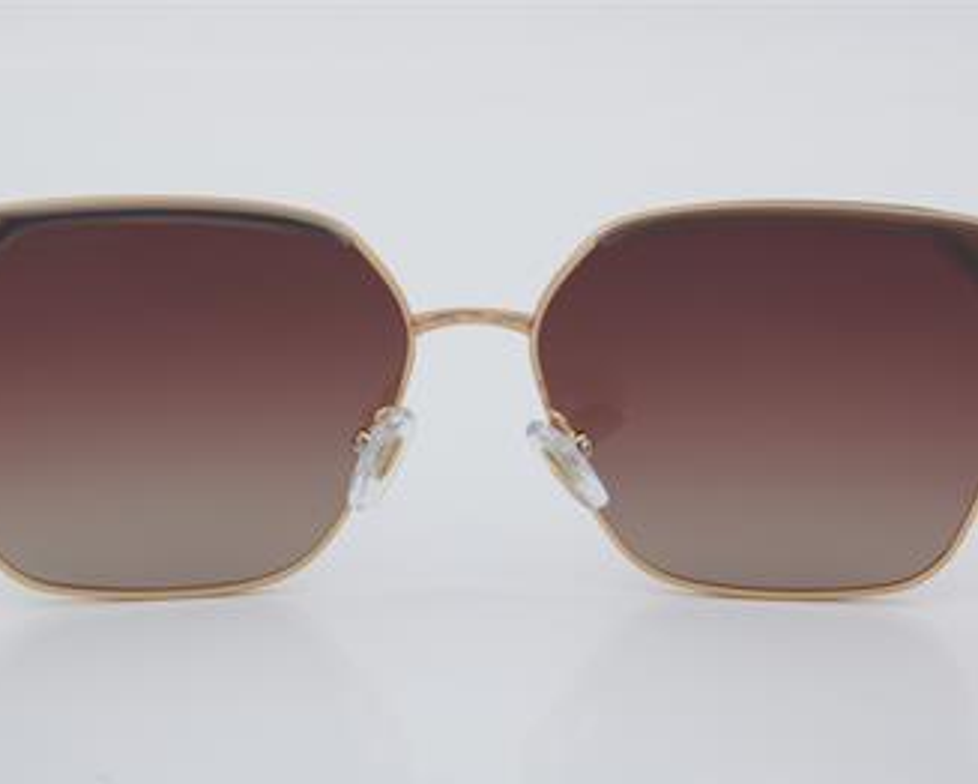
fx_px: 2739
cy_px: 395
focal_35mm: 95
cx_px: 479
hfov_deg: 20.2
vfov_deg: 16.3
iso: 100
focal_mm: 55
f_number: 32
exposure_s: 1/4
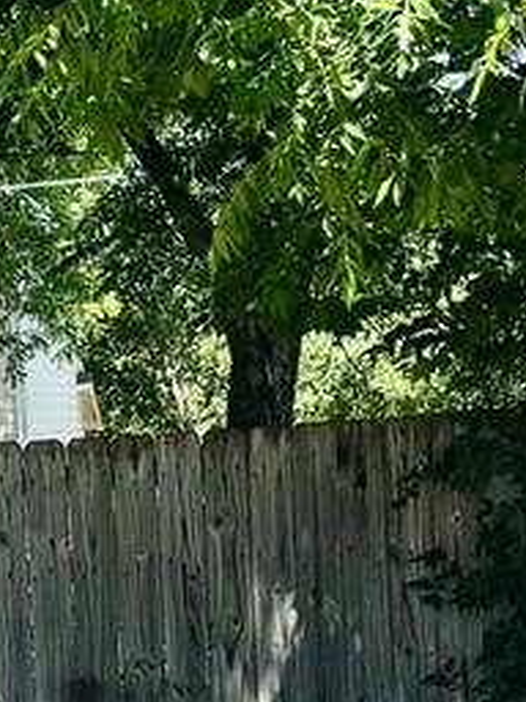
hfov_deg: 8.8
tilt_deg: -3.1
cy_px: 666
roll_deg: +4.3
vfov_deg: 12.5
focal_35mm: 156
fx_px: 3161
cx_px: -644
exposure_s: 1/3311
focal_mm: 5.96
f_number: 1.6
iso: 50
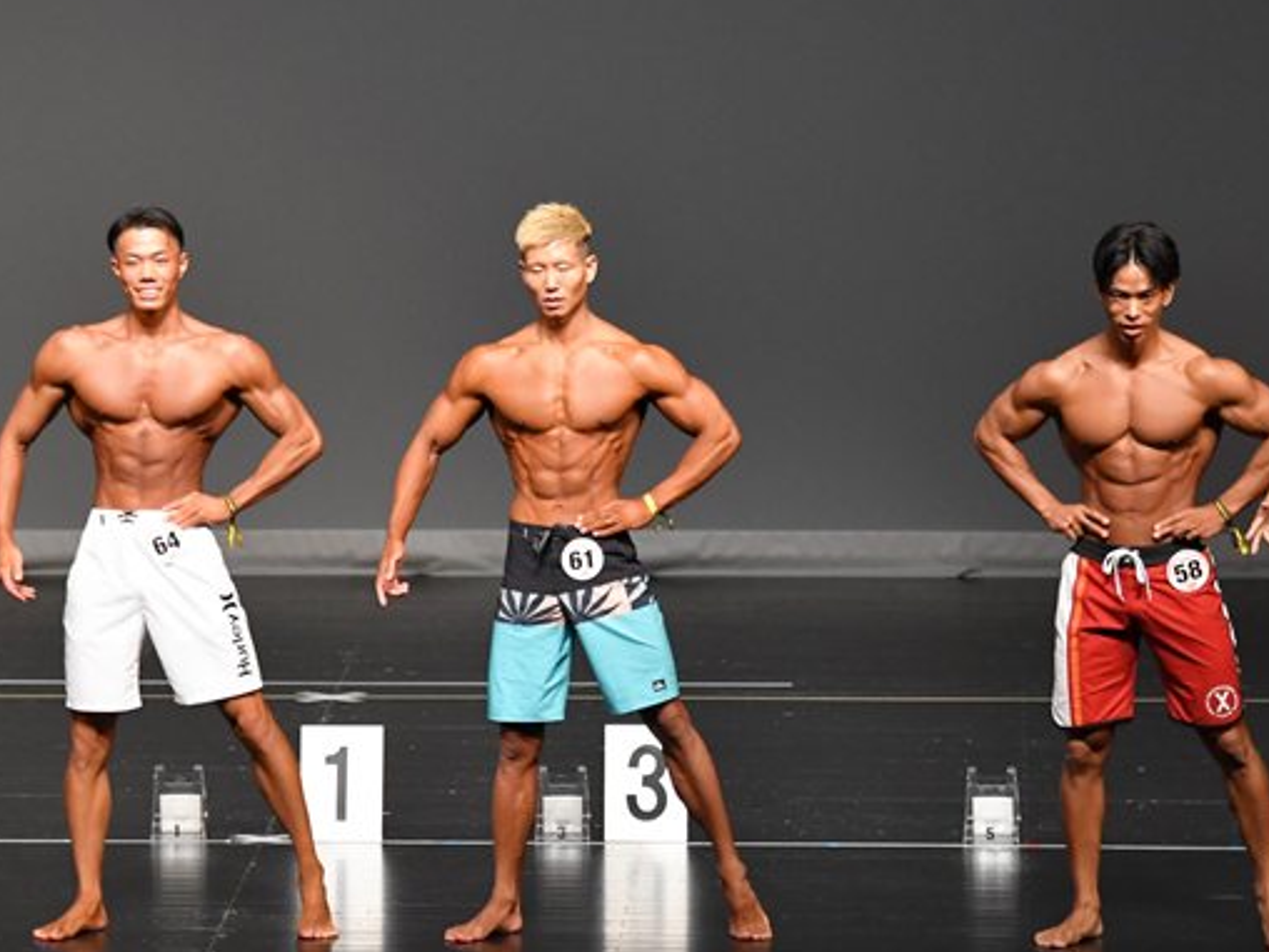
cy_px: 525
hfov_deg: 6.7
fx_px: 10851
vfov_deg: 5.0
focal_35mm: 296
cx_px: 391
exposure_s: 1/400
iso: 3200
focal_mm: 135
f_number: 5.6
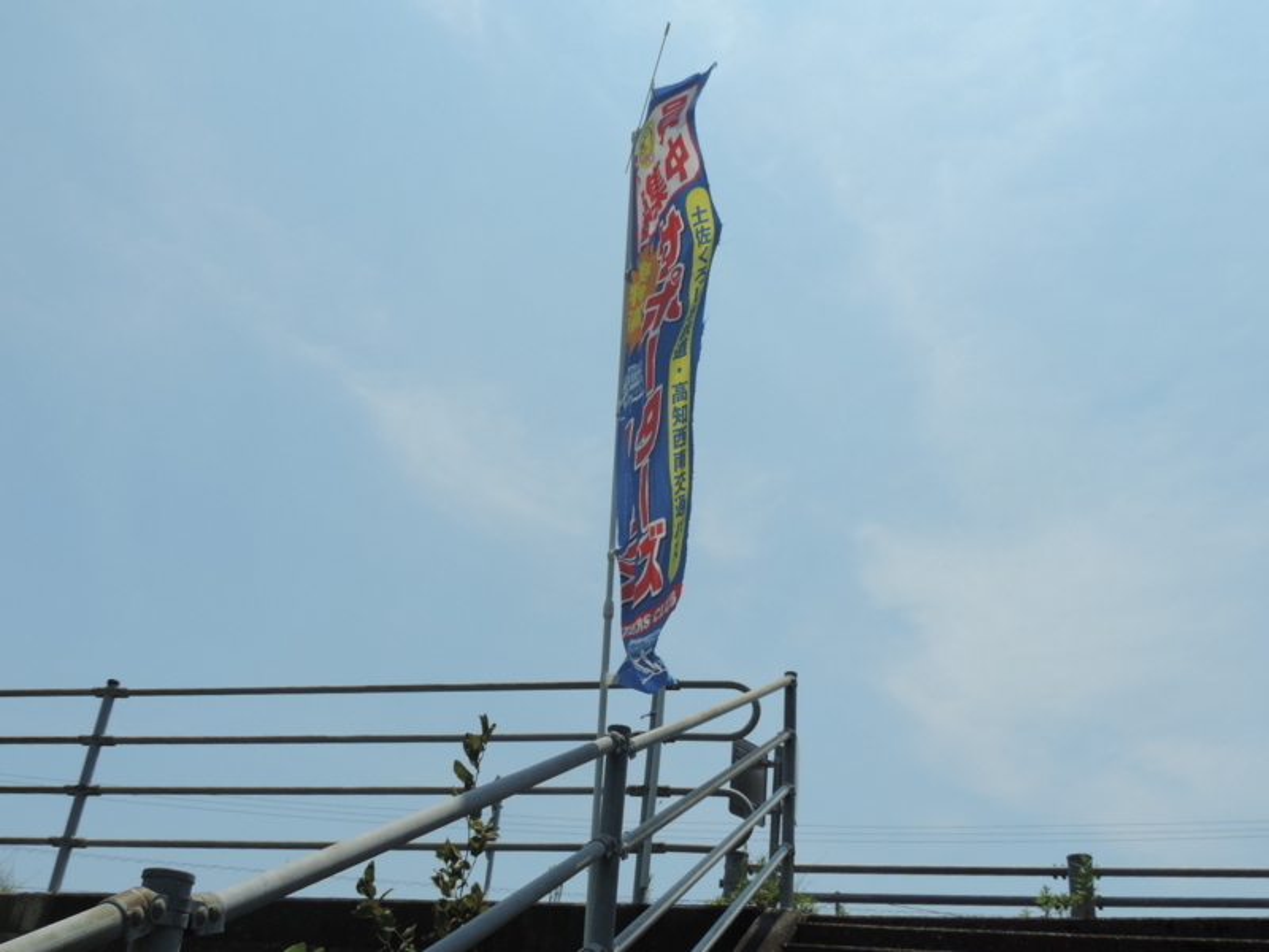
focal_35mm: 35
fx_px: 1283
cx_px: 634
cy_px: 476
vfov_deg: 40.7
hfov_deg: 52.6
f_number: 3.6
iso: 80
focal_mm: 6.2
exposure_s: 1/1600
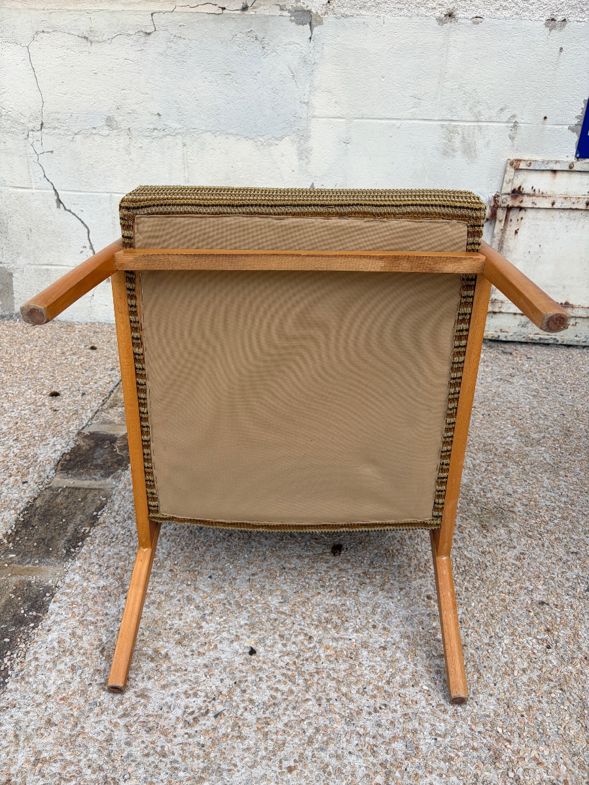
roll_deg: -2.3
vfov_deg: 67.3
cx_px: 294
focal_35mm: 26
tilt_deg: -25.0
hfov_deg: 53.1
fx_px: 590
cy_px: 392
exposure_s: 1/1064
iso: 50
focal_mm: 5.96
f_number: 1.6
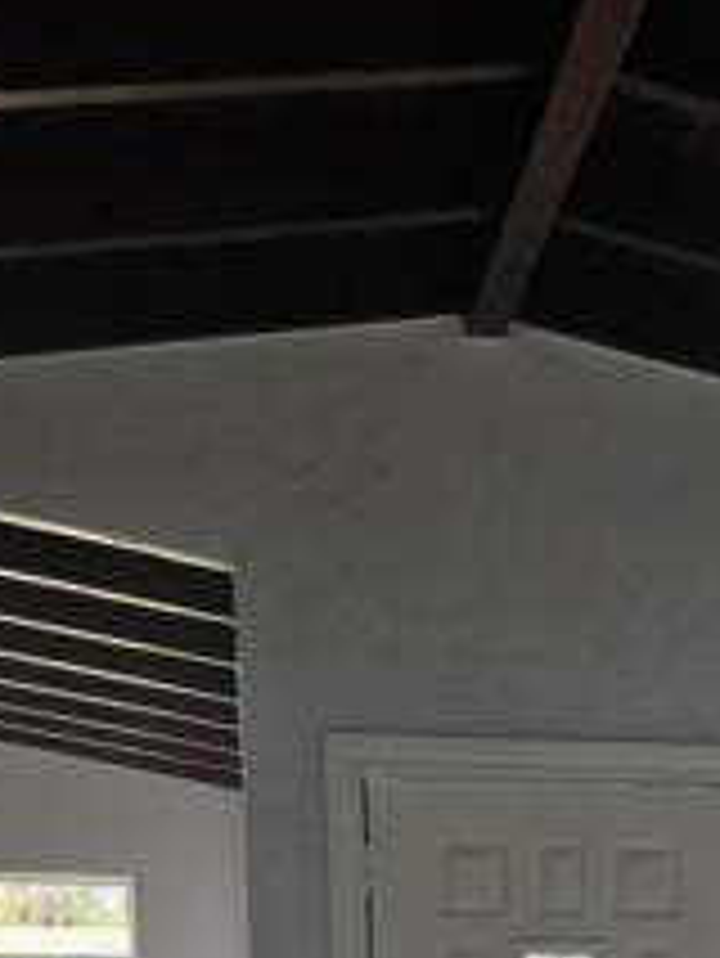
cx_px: 760
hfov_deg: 20.5
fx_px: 1912
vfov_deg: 24.5
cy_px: 1246
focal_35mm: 69
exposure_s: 1/120
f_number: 1.8
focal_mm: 5.4
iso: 32
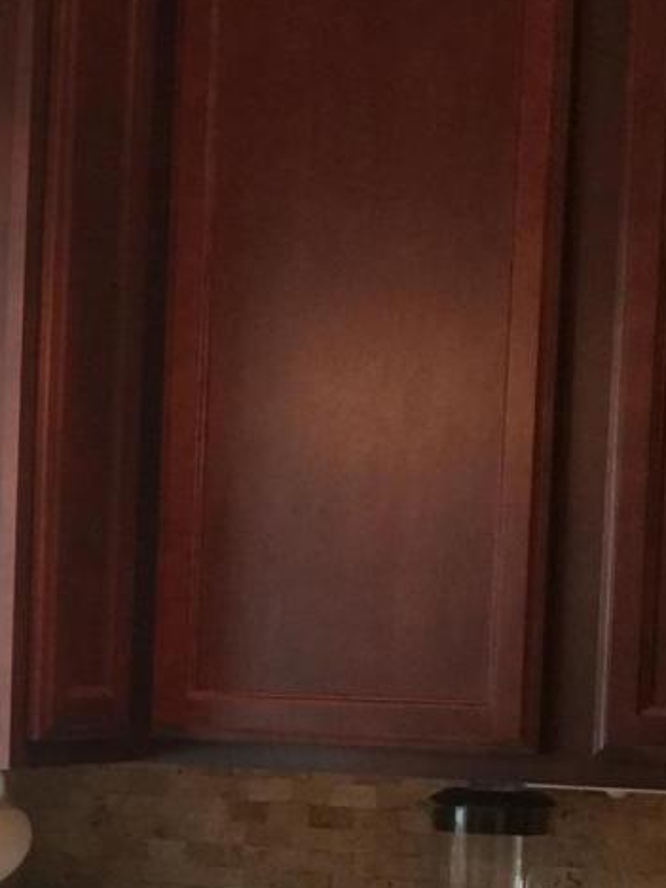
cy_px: 852
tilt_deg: -3.9
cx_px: -569
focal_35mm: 124
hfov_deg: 11.1
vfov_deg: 15.6
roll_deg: -0.5
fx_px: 3181
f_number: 2.2
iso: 50
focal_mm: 4.15
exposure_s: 1/15
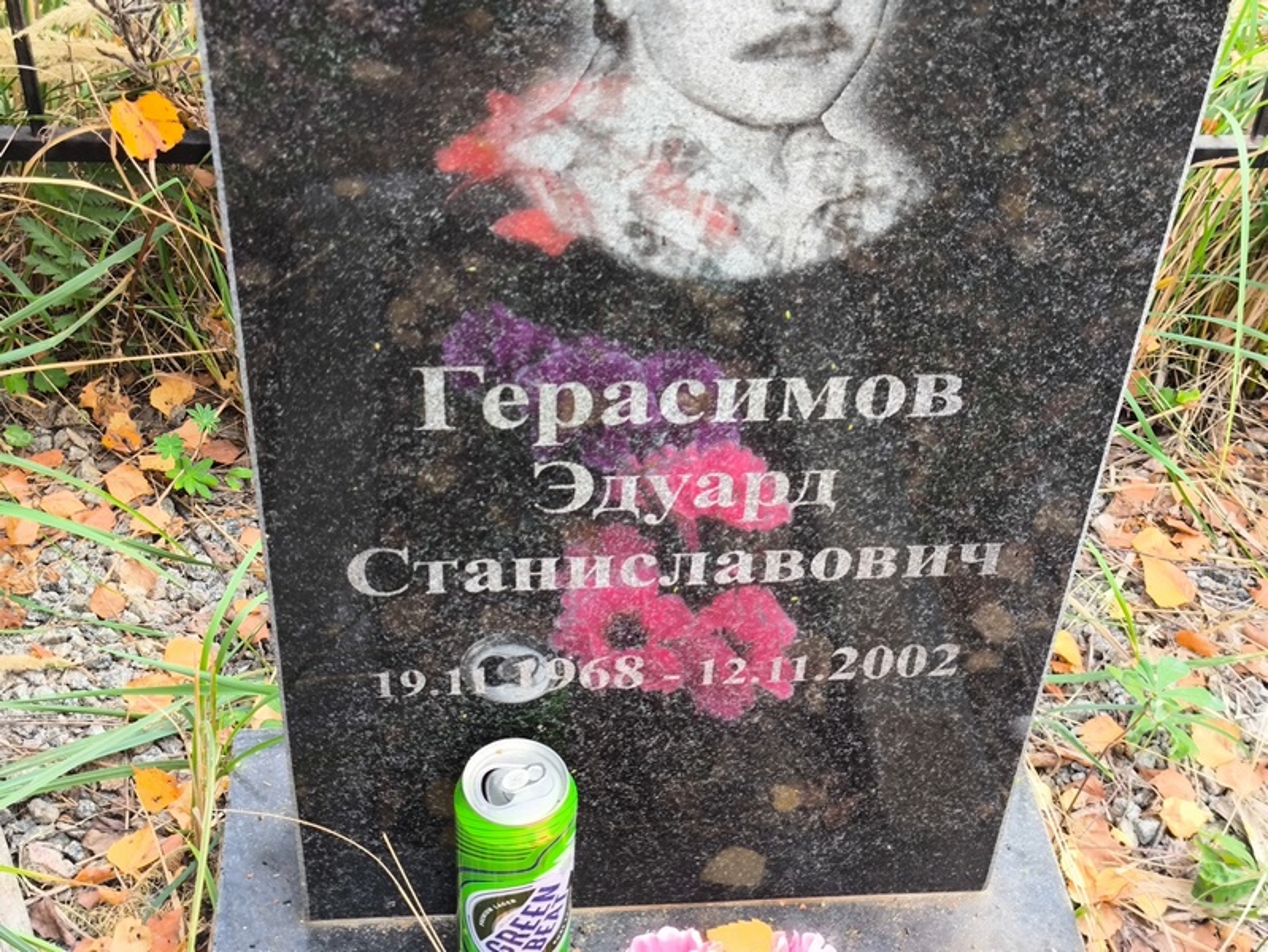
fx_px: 1832
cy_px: 476
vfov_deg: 29.1
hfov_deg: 38.2
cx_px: 634
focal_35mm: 50
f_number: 1.7
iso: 80
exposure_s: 1/120
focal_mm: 4.71
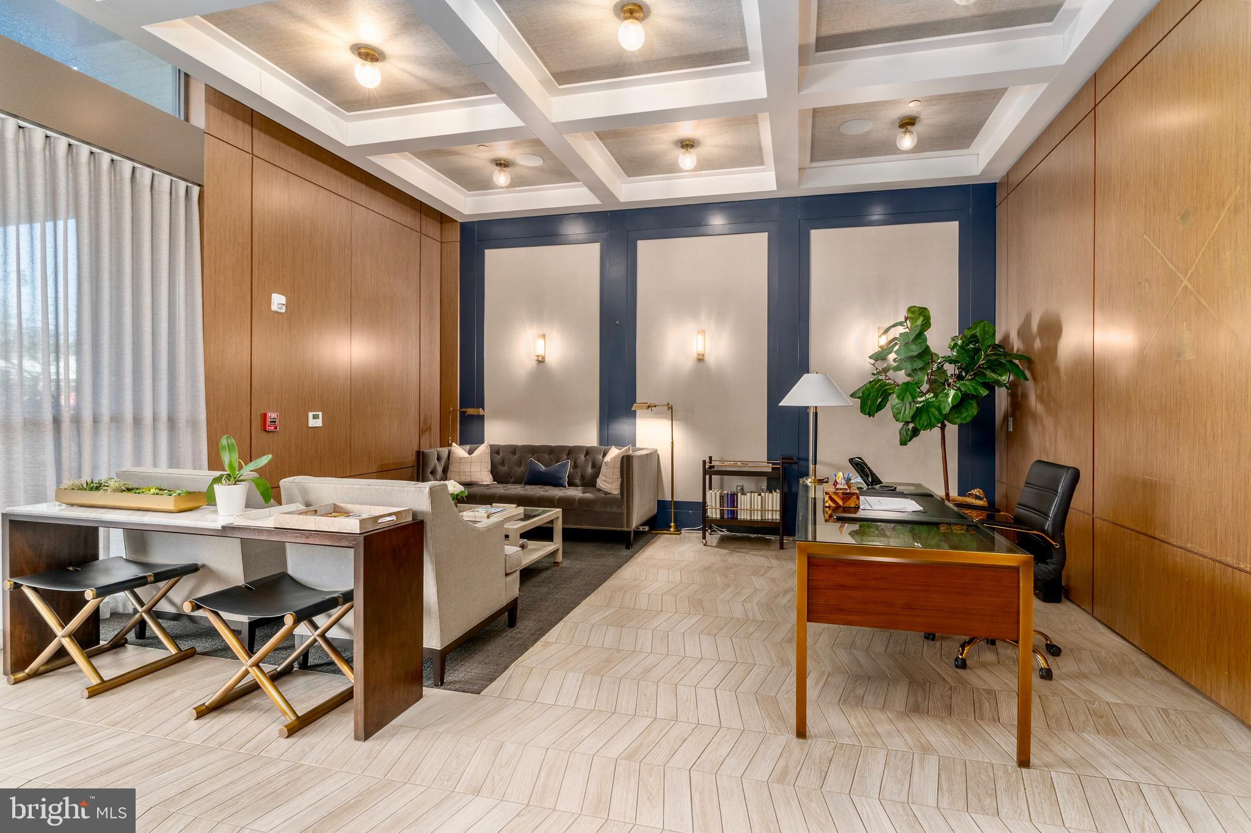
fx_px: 556
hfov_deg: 96.8
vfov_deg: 73.7
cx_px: 626
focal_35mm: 16
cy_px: 416
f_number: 8
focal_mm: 16
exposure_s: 4
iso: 50
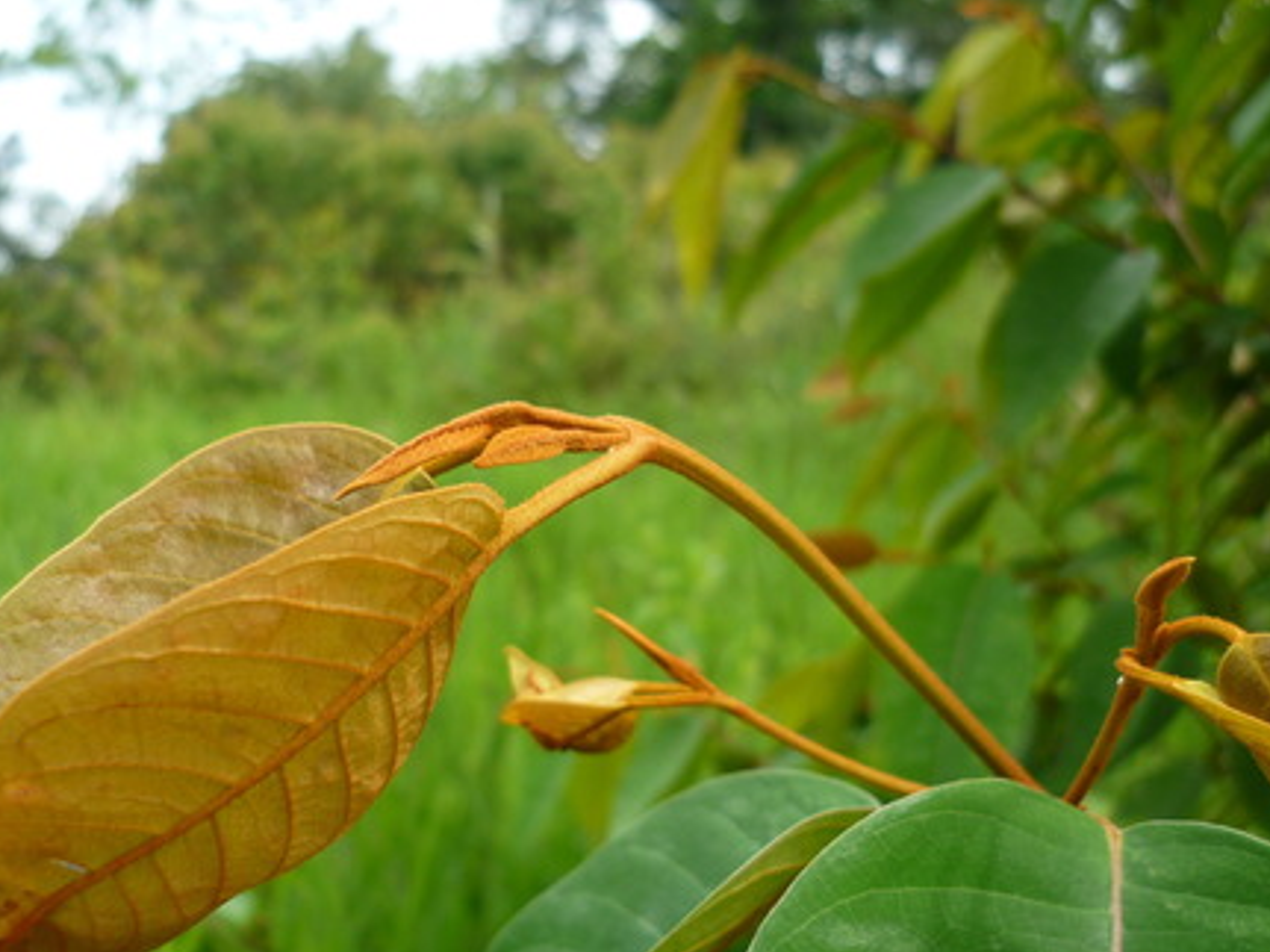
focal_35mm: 36
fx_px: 1320
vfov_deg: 39.6
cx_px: 616
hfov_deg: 51.4
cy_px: 494
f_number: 2.8
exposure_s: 1/400
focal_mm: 5.5
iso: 80
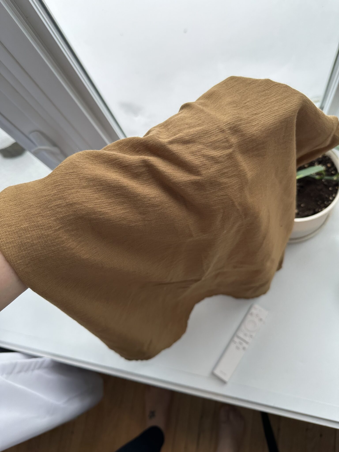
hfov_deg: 56.8
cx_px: 170
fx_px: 313
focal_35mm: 24
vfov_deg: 71.6
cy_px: 226
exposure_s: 1/120
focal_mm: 6.86
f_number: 1.78
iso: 64
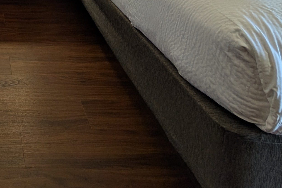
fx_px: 321
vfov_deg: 23.3
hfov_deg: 40.5
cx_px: -10
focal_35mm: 41
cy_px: -121
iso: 66
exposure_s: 1/120
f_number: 1.7
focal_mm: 2.02
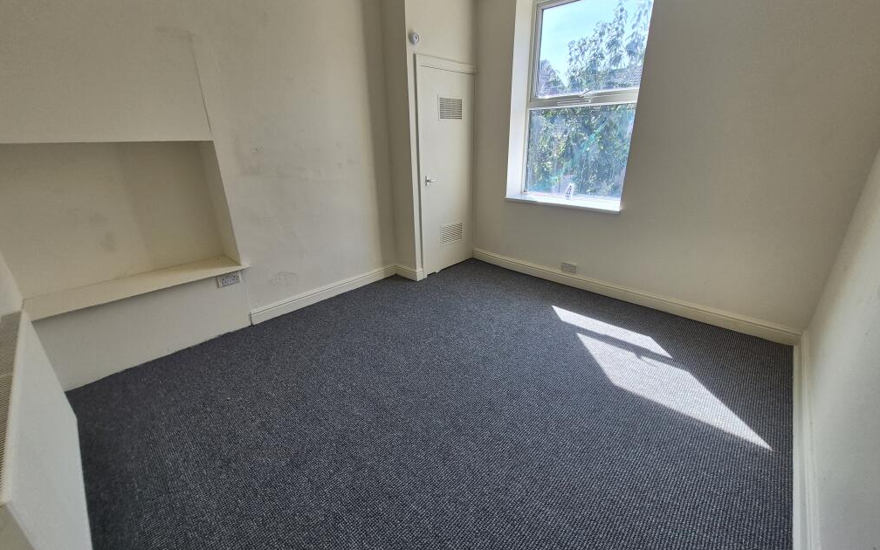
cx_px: 445
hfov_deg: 105.3
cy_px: 265
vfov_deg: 78.6
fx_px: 336
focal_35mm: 14
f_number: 2.2
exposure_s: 1/359
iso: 64
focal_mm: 1.74
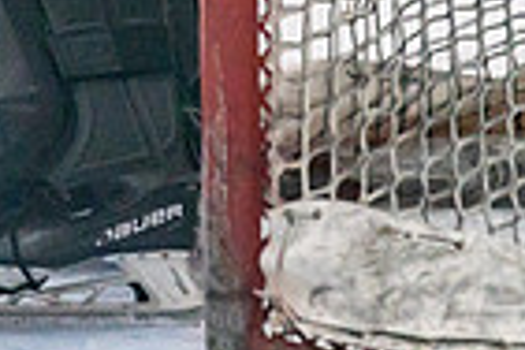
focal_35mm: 887
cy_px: -333
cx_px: -34
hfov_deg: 2.3
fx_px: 12934
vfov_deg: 1.5
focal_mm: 200
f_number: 2.8
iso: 3200
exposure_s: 1/1250
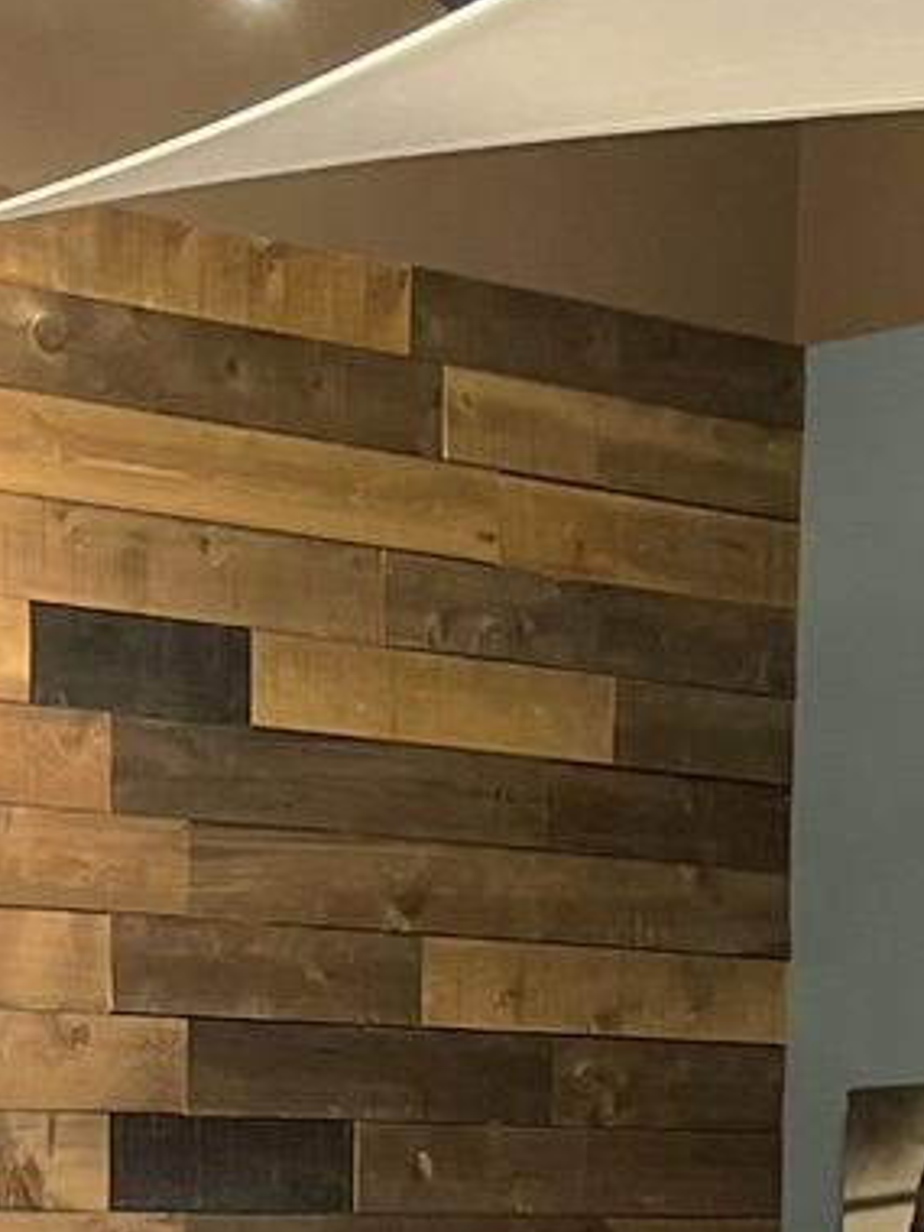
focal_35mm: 140
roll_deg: +1.5
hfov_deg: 10.3
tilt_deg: -10.3
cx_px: -373
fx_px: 4983
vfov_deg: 12.7
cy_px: 2260
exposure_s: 1/60
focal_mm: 5.1
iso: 250
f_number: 1.6
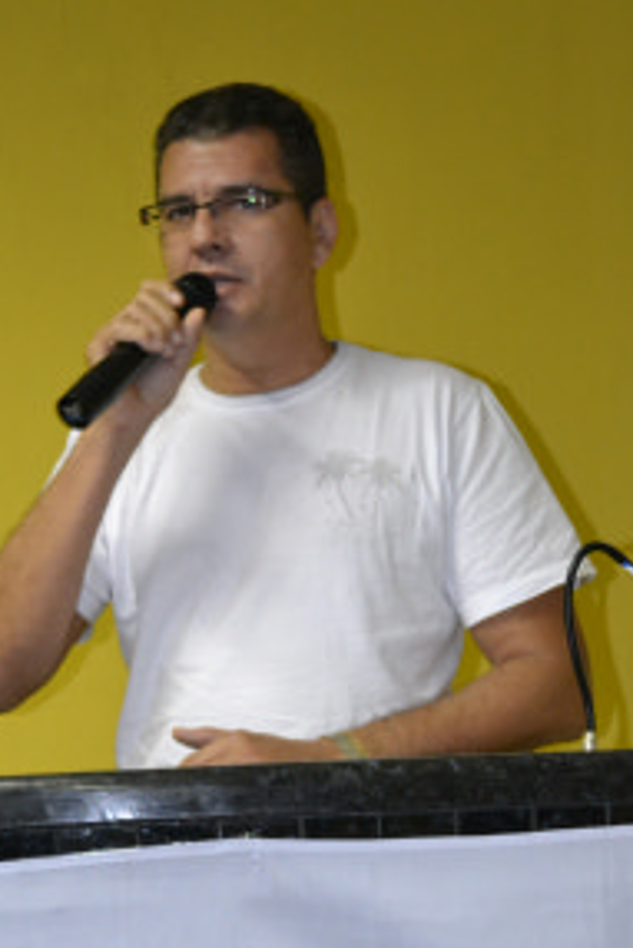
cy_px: 693
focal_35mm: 110
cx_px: 237
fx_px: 2898
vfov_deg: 18.5
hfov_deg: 12.5
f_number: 5.3
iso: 2500
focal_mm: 42
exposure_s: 1/60
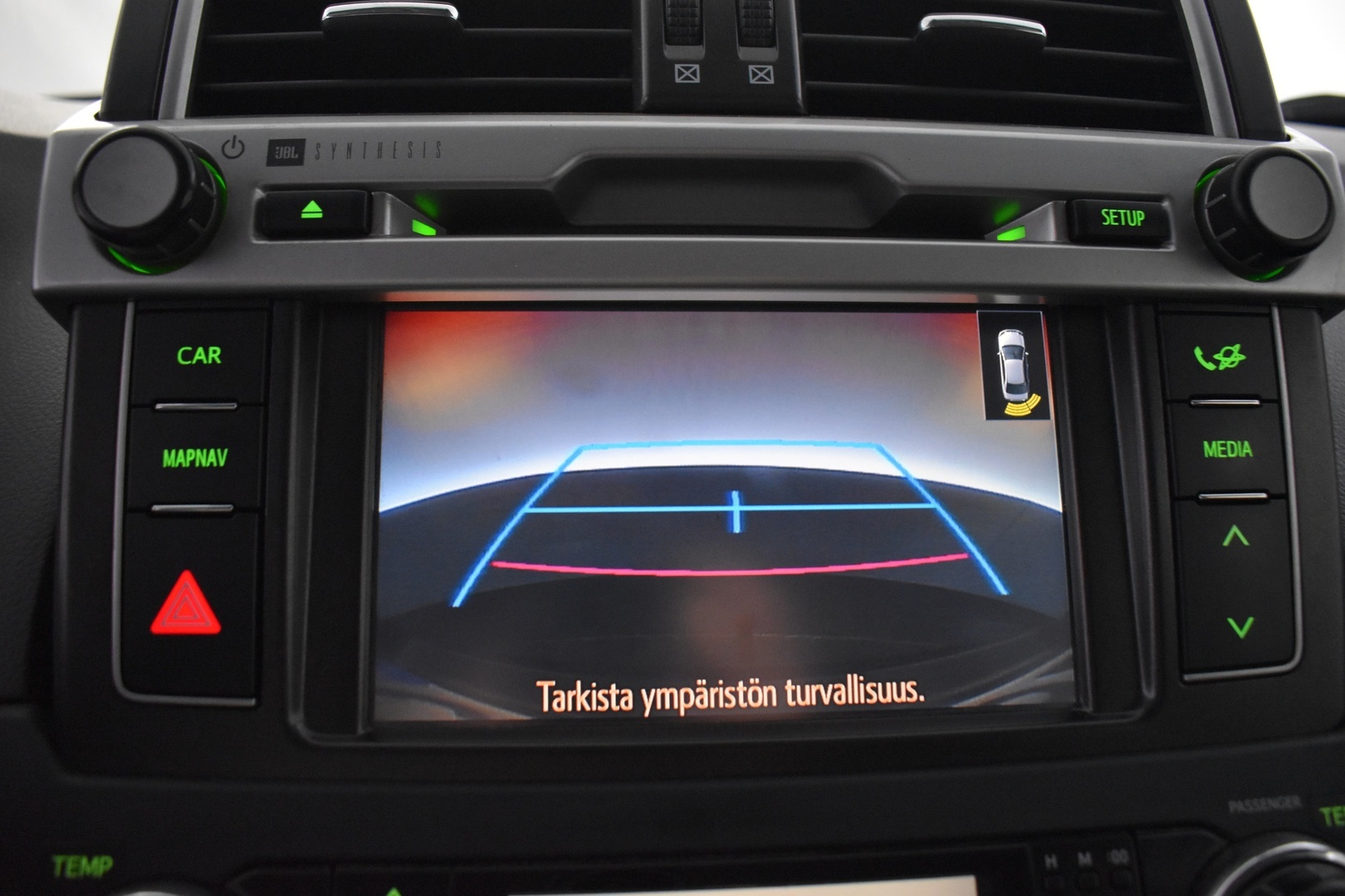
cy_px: 448
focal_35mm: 27
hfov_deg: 67.4
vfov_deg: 47.9
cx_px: 672
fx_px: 1009
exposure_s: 1/60
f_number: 3.5
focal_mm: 18
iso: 3200
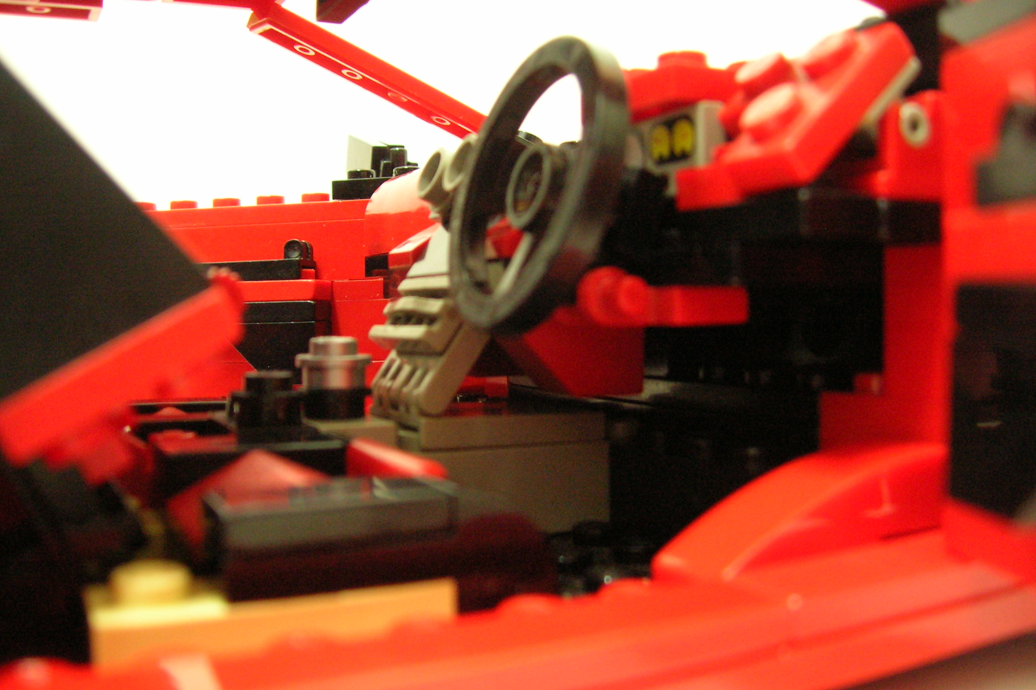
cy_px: 321
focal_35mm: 36
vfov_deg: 36.9
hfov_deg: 53.1
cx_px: 511
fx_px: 1036
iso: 200
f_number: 2.9
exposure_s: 1
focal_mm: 5.7
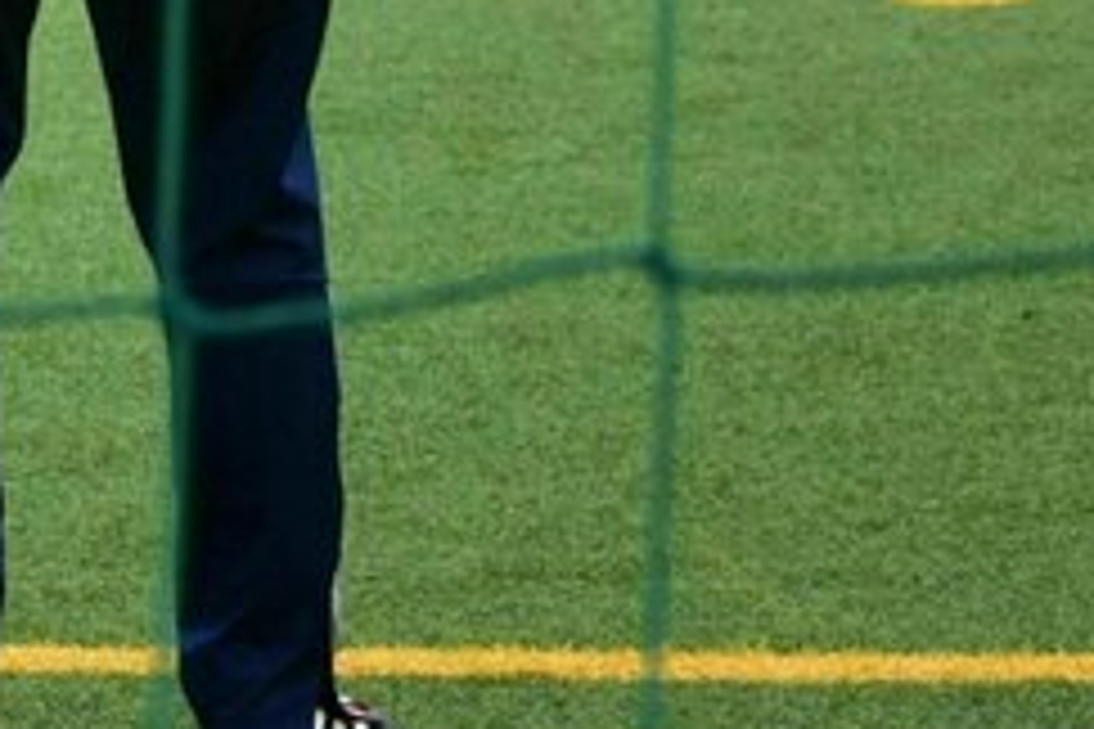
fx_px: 8903
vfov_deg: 4.7
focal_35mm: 293
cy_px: -382
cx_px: -288
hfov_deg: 7.0
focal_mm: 50
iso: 900
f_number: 5
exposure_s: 1/80
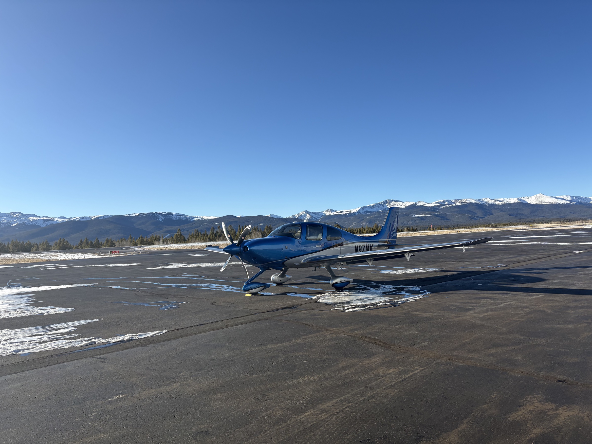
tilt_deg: +1.7
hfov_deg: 67.3
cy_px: 222
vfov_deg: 53.1
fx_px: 445
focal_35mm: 26
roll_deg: +2.4
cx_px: 296
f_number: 1.6
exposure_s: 1/2747
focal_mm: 5.96
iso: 50
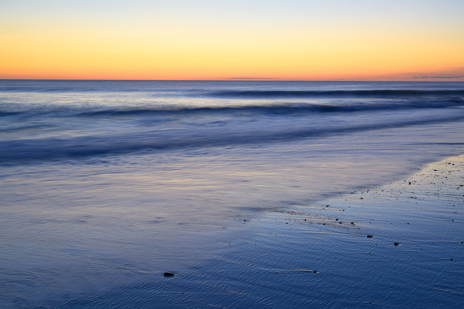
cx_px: 232
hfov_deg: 41.1
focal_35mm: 48
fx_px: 619
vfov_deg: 28.1
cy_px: 154
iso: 200
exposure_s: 2.5
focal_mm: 48
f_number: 14
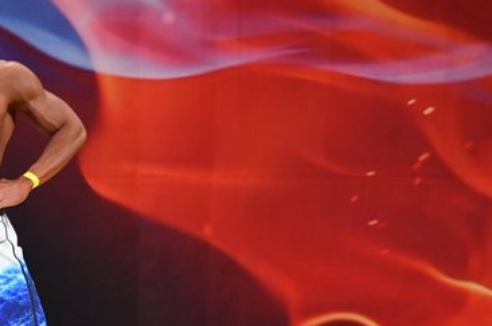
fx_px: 6510
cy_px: 244
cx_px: 11
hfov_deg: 4.3
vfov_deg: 2.9
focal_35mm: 477
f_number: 5.6
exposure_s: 1/400
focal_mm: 150
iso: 3200
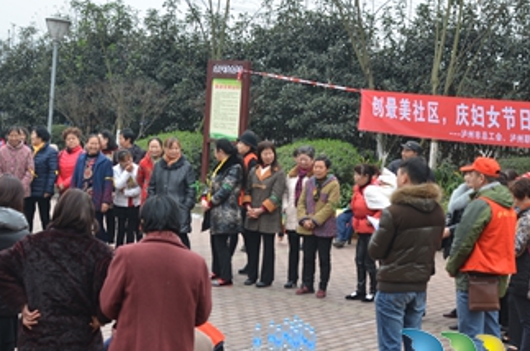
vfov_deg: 20.8
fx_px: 955
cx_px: 284
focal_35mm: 65
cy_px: 176
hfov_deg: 31.0
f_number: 4
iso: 100
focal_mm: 28
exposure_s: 1/60
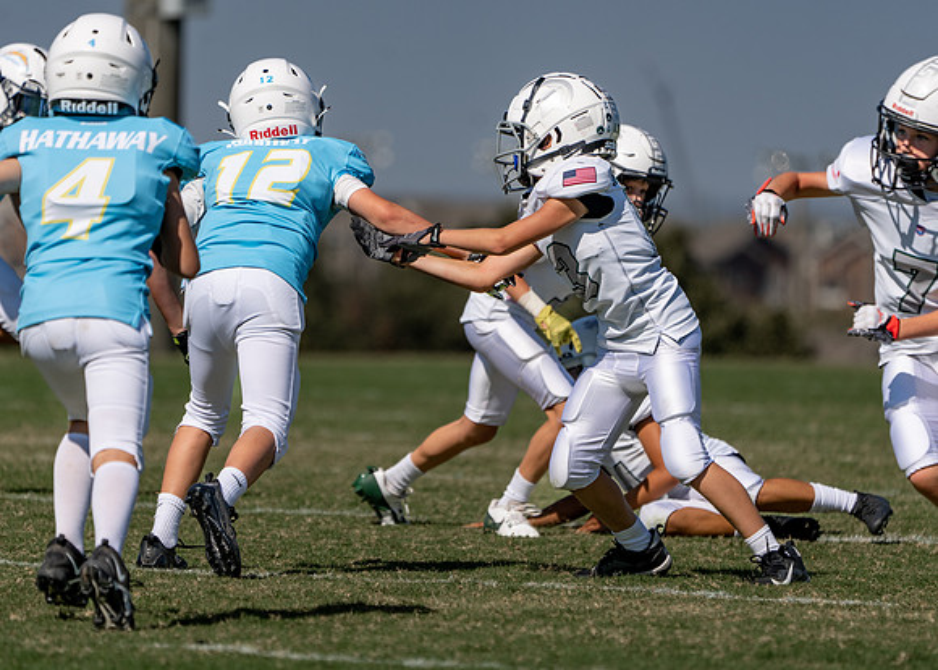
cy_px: 380
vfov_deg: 3.3
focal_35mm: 438
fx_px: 11674
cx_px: 461
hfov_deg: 4.6
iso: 100
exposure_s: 1/1600
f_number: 5.6
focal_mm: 361
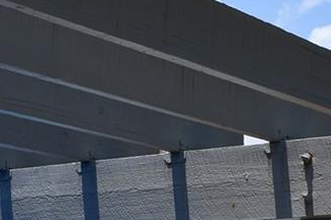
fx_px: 1222
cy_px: 229
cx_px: 308
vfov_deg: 10.2
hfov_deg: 15.2
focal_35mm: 133
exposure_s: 1/400
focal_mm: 18
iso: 100
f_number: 10
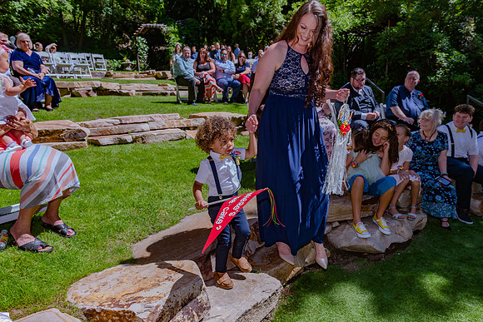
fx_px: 342
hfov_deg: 70.4
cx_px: 255
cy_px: 170
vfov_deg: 50.5
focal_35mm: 25
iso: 160
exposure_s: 1/500
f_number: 6.3
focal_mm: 24
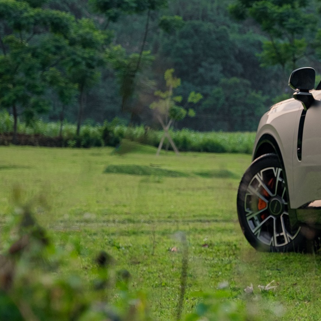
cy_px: 144
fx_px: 1962
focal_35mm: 187
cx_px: 454
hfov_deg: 9.2
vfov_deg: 9.4
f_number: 3.2
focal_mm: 48.5
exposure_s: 1/125
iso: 320
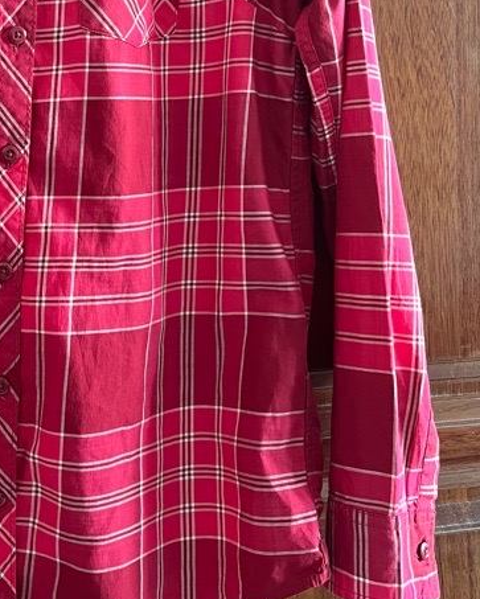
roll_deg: +2.4
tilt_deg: +0.6
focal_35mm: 56
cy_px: 106
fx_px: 993
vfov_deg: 32.5
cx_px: 25
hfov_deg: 26.1
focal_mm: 5.1
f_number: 1.6
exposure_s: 1/60
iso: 320
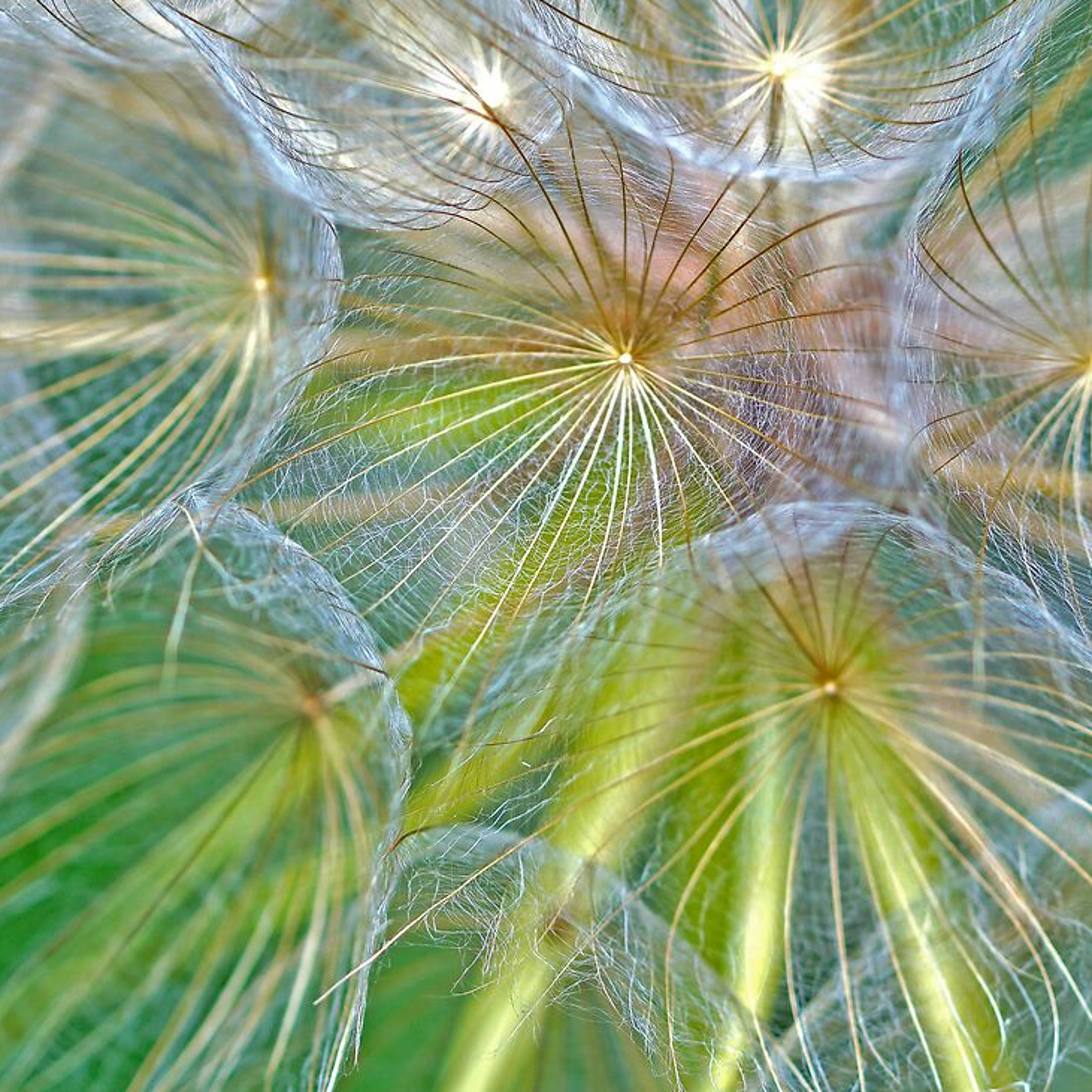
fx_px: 8958
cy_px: 268
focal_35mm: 251
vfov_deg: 7.0
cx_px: 807
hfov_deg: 7.0
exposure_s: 1/320
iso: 100
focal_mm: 90
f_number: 3.5
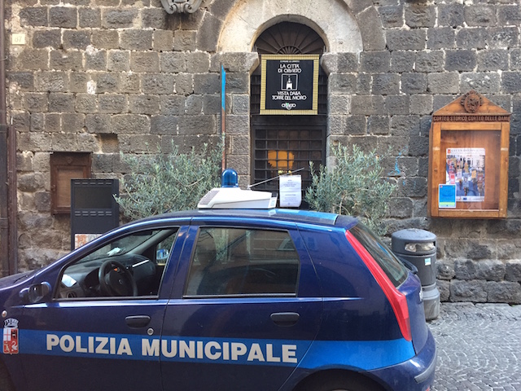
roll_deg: -1.1
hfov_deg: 61.7
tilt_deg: -1.3
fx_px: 436
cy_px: 196
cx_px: 260
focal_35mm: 29
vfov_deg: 48.2
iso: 160
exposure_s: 1/33
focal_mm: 4.15
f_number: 2.2
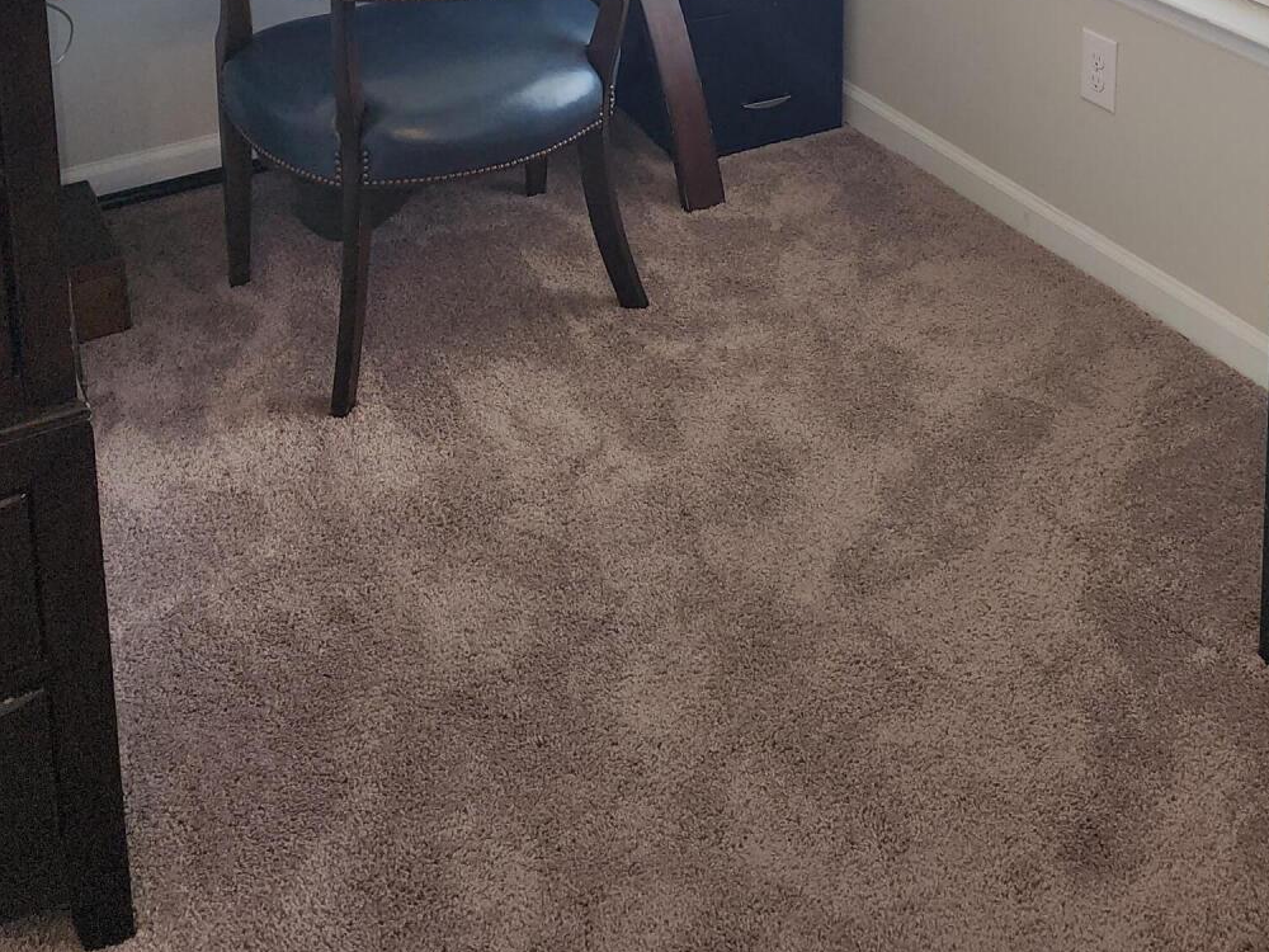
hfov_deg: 41.1
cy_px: -253
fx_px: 1686
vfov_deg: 27.0
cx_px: 727
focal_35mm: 46
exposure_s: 1/60
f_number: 1.8
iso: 50
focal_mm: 6.4
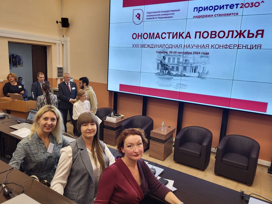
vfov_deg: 51.3
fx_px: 212
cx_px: 134
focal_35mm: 27
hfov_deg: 65.3
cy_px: 104
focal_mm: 5.4
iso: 125
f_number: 1.8
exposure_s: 1/120
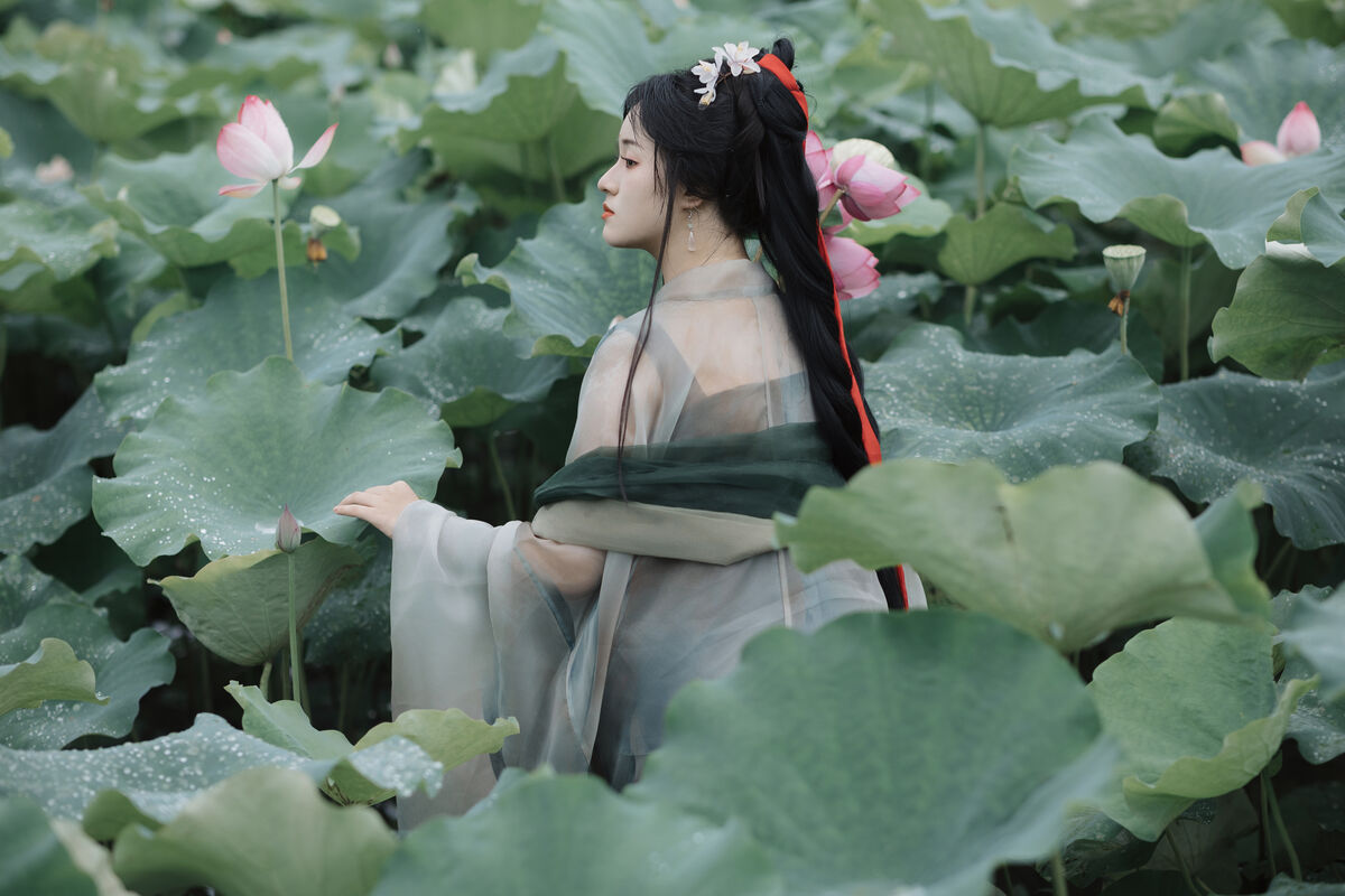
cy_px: 448
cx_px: 672
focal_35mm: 85
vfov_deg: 16.1
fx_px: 3175
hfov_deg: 23.9
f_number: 2.2
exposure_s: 1/1250
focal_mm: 85
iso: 100
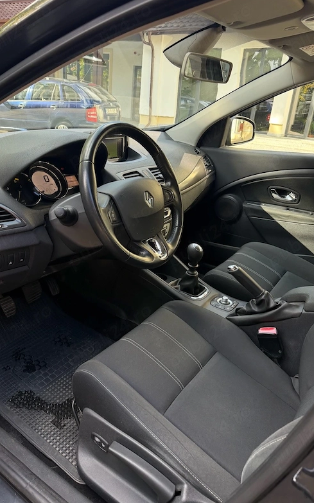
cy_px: 252
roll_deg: -4.1
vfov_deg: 70.4
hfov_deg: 47.4
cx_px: 135
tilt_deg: -22.9
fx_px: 356
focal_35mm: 26
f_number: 1.78
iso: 160
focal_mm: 6.76
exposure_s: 1/219
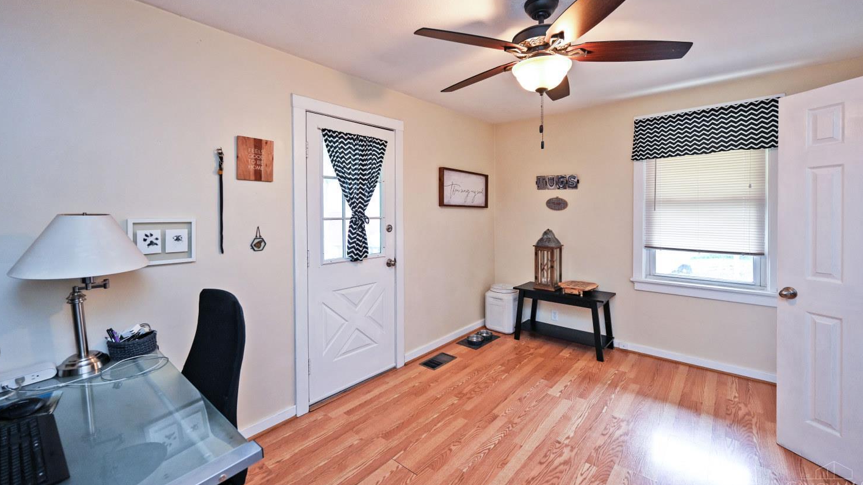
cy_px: 214
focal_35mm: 15
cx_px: 435
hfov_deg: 103.0
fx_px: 343
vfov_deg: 70.3
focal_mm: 14
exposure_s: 1/60
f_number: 4
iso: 400
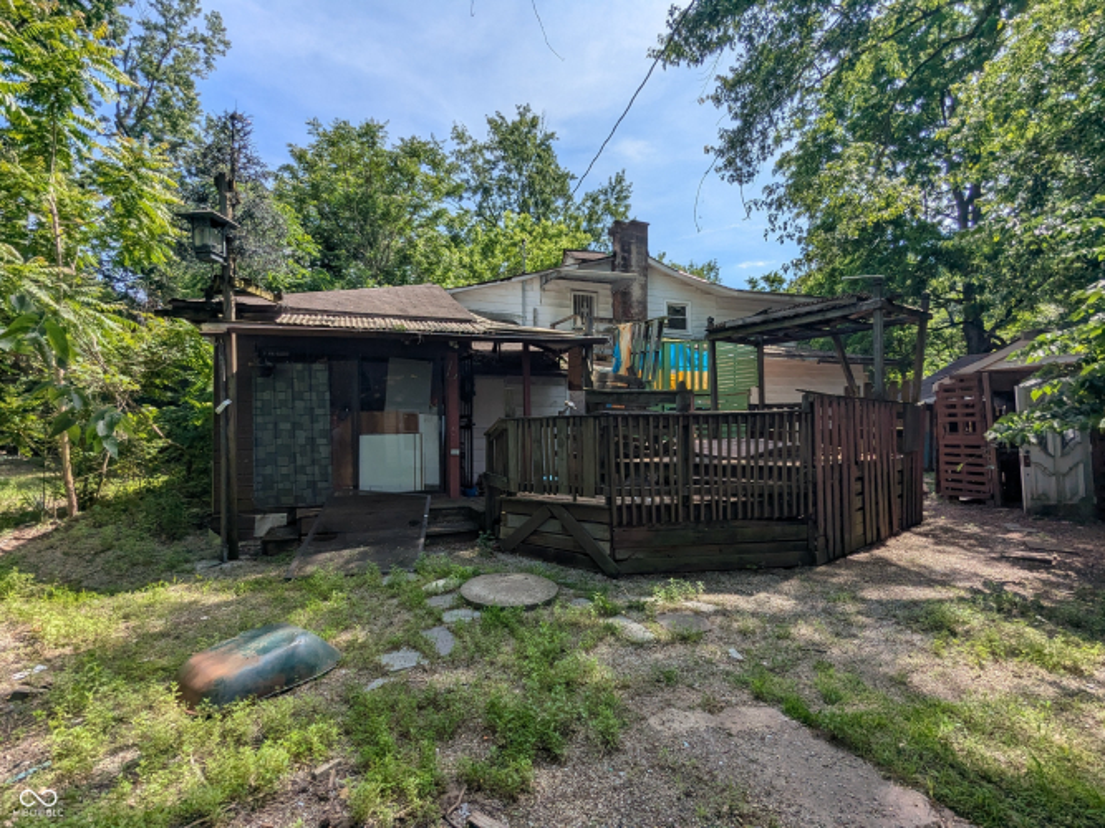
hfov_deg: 94.5
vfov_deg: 78.1
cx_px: 552
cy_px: 414
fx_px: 511
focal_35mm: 16
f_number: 2.2
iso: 45
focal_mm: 2.35
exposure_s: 1/1686
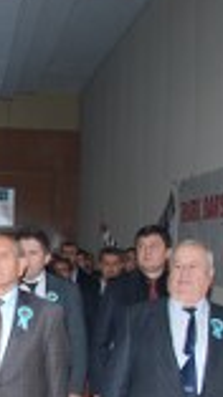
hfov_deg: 15.1
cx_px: -63
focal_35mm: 76
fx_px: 801
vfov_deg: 27.3
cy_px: 319
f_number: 4
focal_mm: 18
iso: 200
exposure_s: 1/60
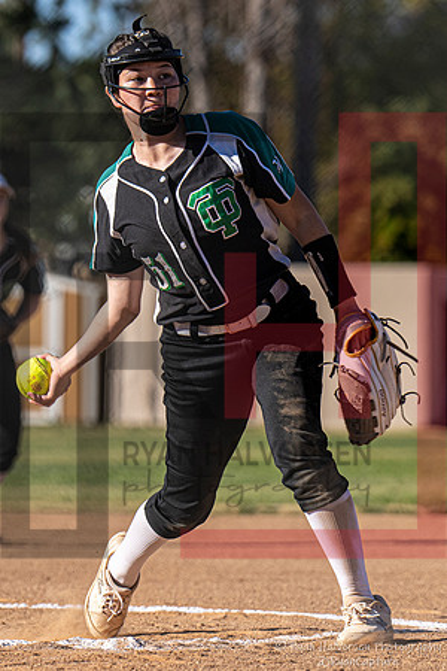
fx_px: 6848
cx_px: 341
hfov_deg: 3.7
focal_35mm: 368
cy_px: 390
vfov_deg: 5.6
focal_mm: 173
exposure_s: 1/2500
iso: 320
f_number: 4
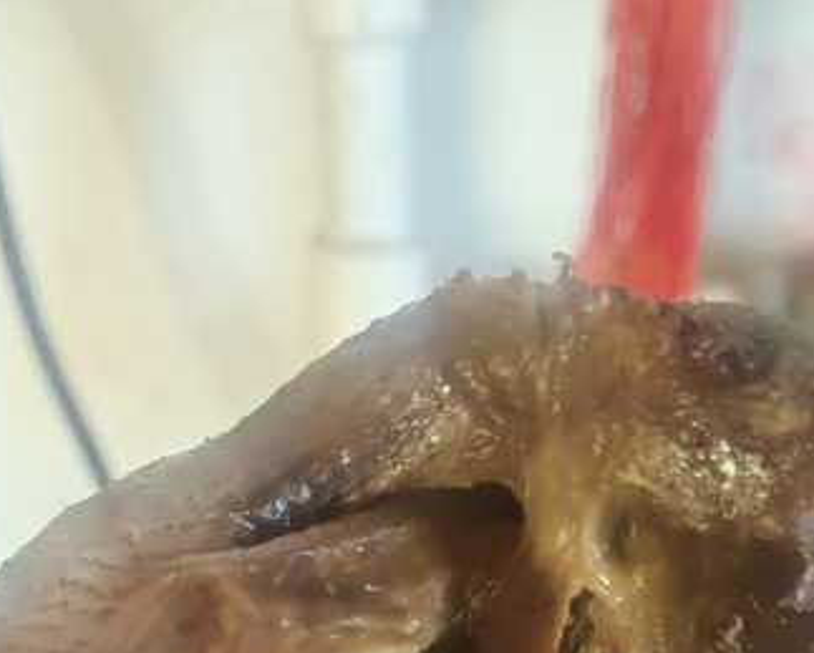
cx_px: 169
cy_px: 1055
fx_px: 2098
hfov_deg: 21.7
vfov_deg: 15.8
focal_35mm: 87
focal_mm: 5.54
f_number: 1.8
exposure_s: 1/100
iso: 1000
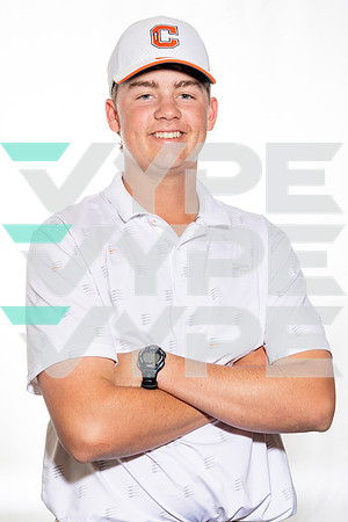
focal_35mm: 87
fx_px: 1261
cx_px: 167
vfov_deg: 23.4
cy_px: 261
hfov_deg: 15.7
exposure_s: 1/250
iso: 100
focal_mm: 58
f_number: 8
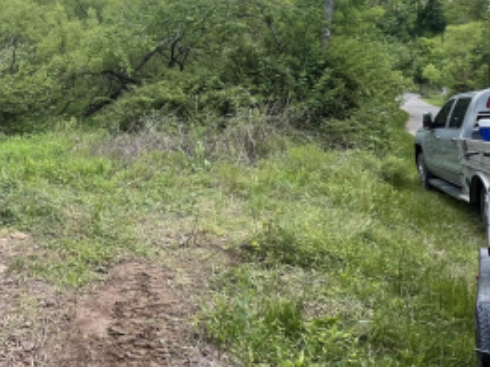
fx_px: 467
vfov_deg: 41.9
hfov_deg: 44.7
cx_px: -25
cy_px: 102
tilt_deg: -2.3
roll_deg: -0.3
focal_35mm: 33
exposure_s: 1/315
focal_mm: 1.57
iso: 32
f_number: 1.8
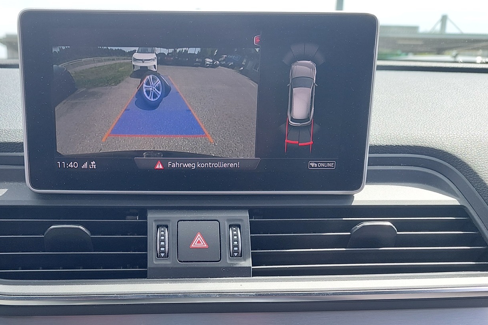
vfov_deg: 31.8
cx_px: 174
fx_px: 556
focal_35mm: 41
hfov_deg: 46.9
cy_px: 256
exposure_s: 1/150
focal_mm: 5.23
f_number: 1.8
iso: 40
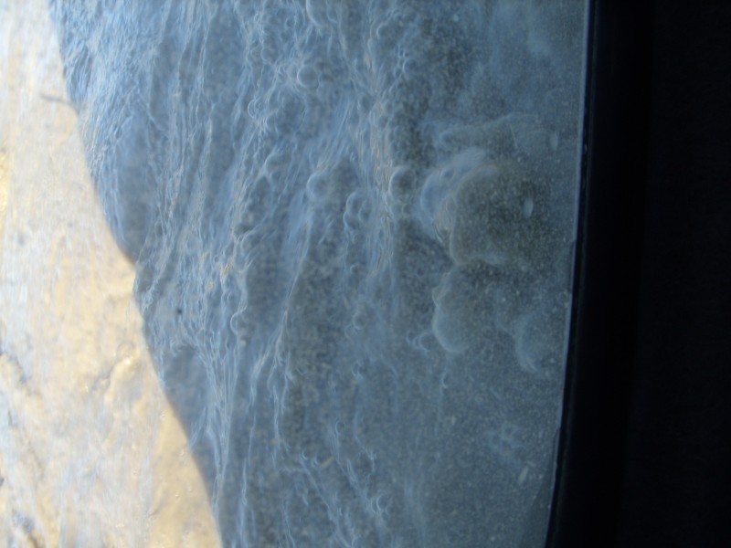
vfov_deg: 37.7
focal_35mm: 38
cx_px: 366
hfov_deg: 49.0
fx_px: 802
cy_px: 274
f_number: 5.7
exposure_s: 1/80
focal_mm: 7.8
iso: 50
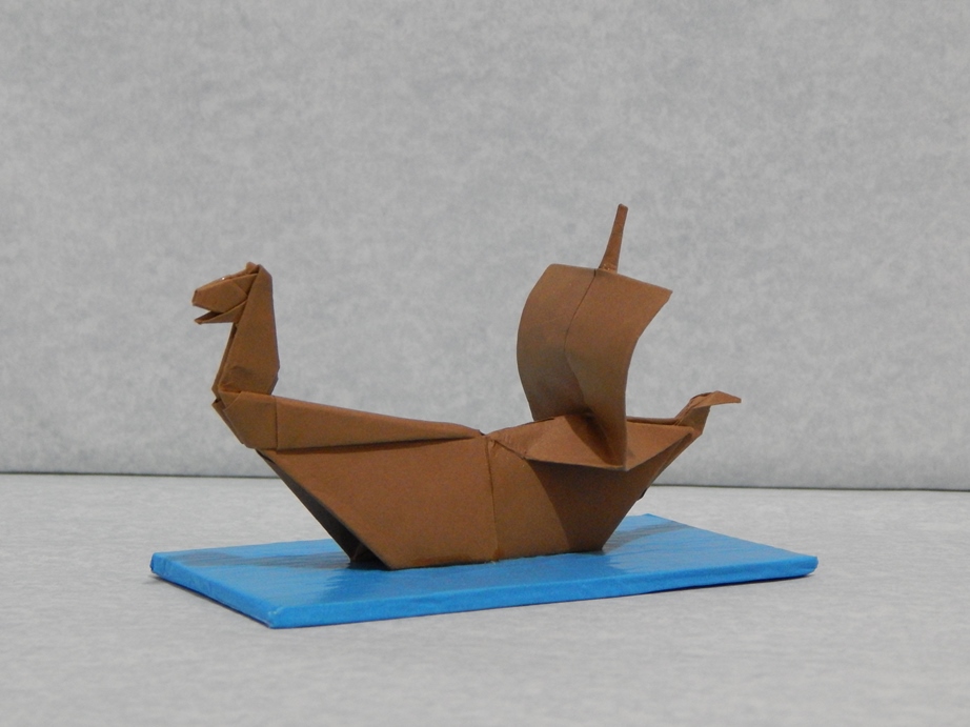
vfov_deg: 17.2
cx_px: 485
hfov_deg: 22.8
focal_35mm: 86
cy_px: 364
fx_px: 2409
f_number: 4.3
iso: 720
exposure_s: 1/15
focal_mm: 15.3
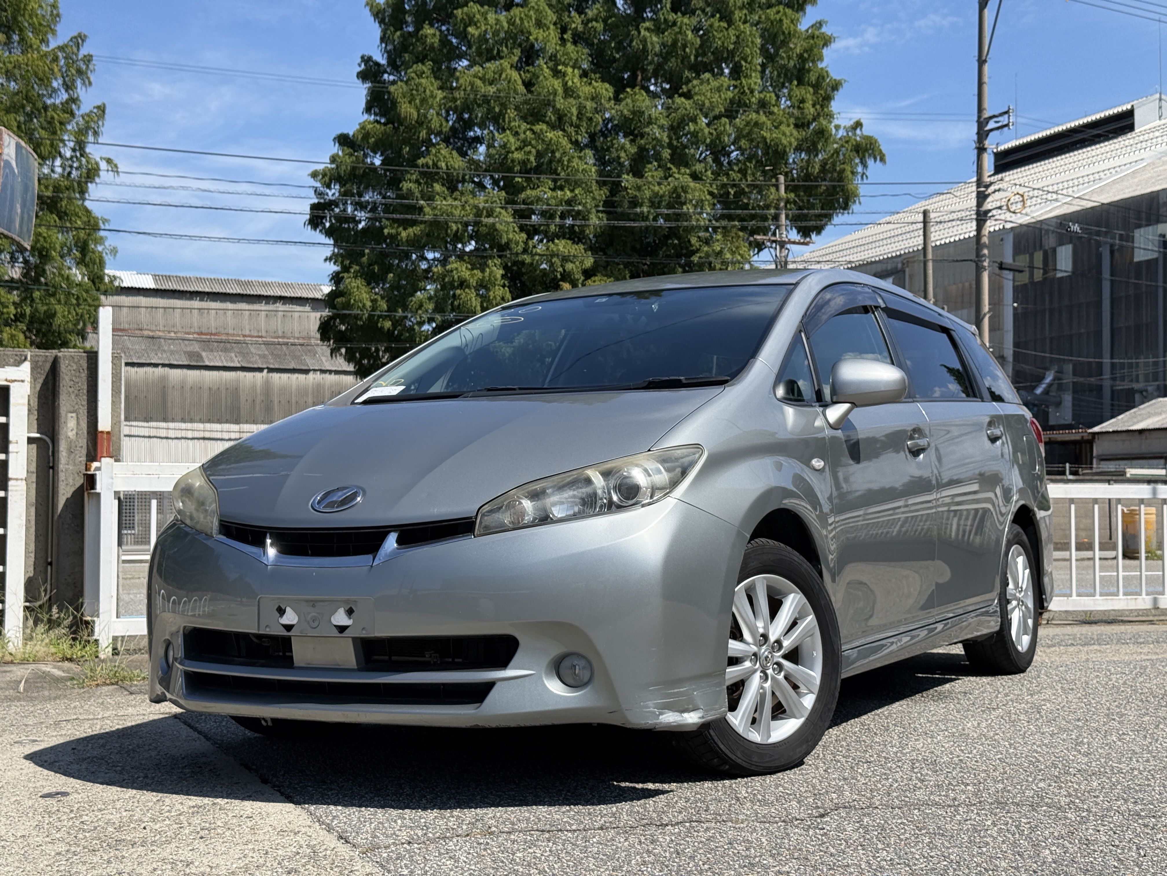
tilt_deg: +2.1
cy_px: 438
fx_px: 1618
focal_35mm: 48
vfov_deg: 30.3
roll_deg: +0.3
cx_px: 584
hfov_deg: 39.7
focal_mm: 6.76
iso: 100
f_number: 1.78
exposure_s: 1/5587
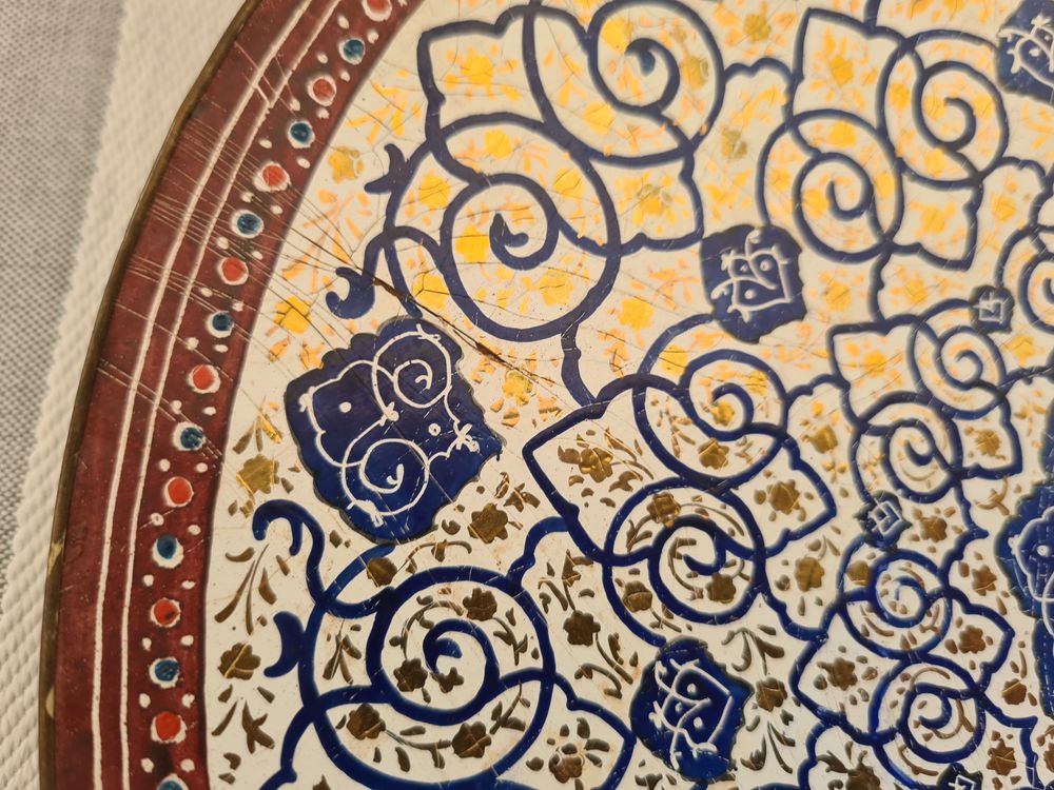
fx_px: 792
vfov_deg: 53.1
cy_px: 395
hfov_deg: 67.3
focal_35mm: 26
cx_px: 527
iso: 64
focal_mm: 5.4
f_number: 1.8
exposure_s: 1/50
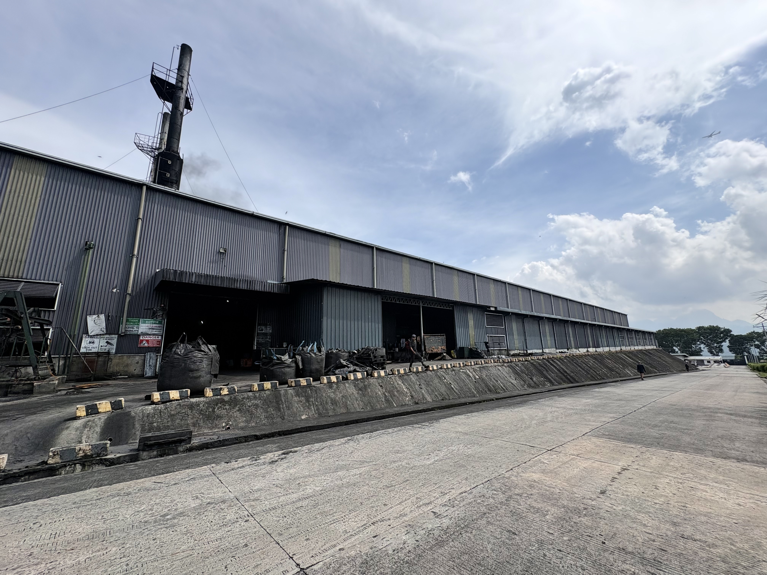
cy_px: 288
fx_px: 310
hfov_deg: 102.1
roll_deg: +1.3
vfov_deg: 85.7
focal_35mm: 14
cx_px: 384
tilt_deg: +12.4
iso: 50
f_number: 2.2
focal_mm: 2.22
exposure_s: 1/2028
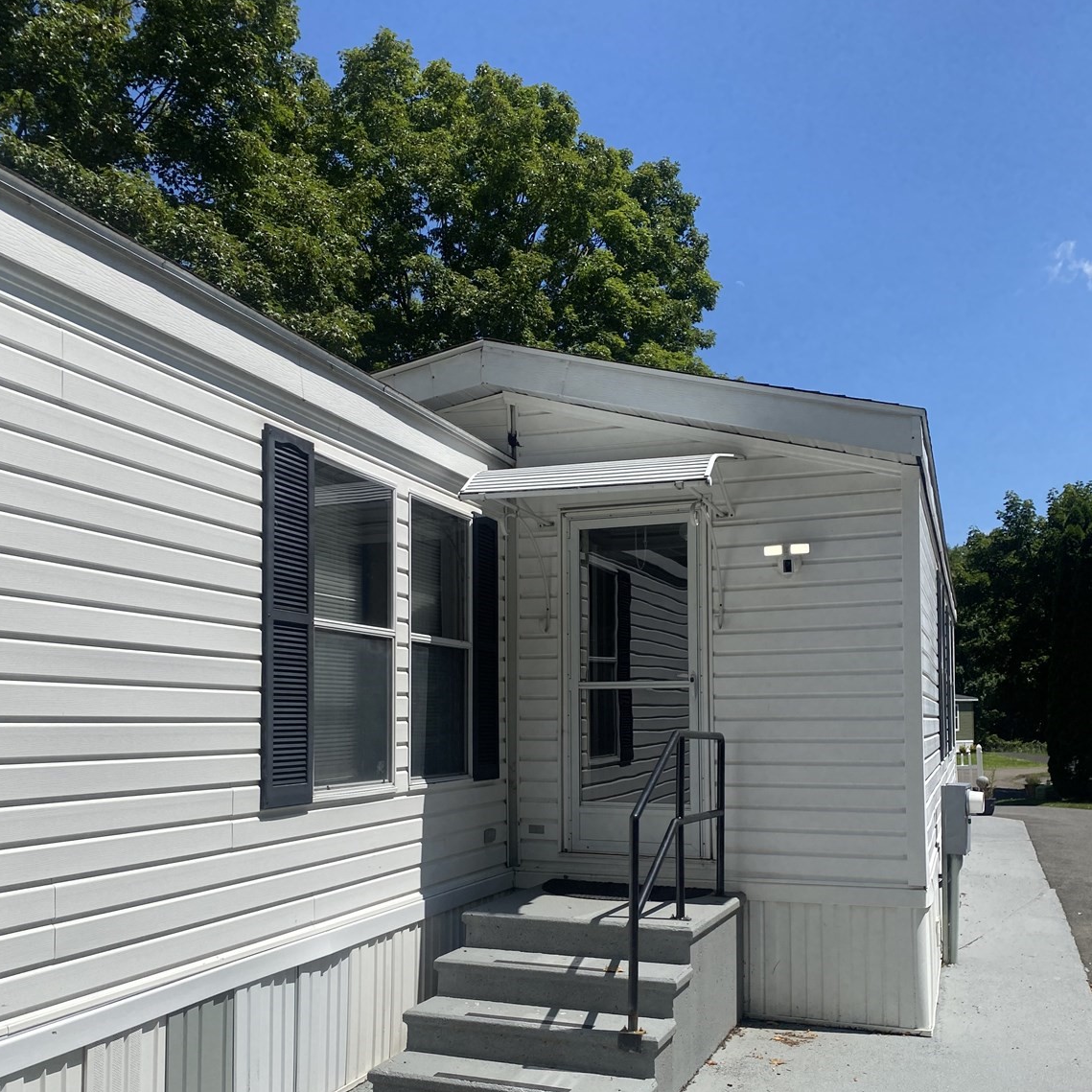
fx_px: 1106
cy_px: 687
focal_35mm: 31
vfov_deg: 51.9
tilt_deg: +4.3
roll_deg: -0.4
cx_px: 542
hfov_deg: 52.5
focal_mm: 4.25
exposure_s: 1/4808
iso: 32
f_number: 1.8
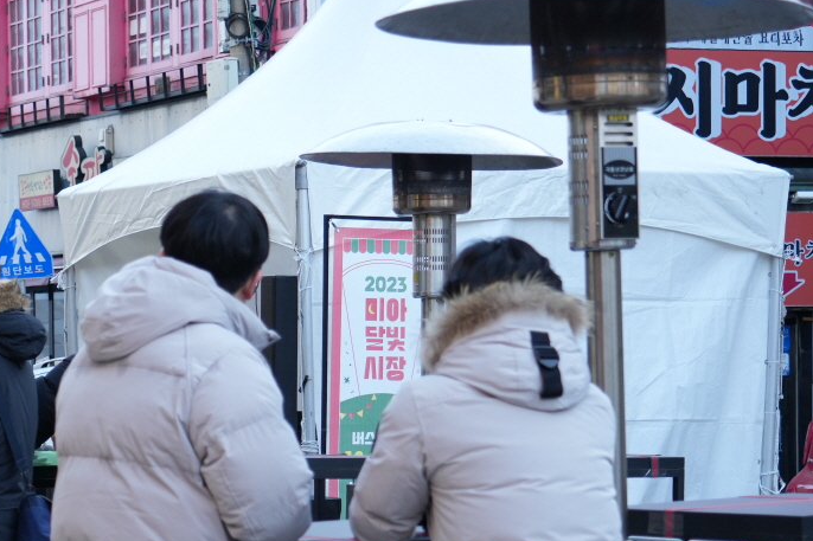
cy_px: 432
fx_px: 2845
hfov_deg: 15.8
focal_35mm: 126
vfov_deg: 10.8
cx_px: -108
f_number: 4
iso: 320
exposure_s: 1/125
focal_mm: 48
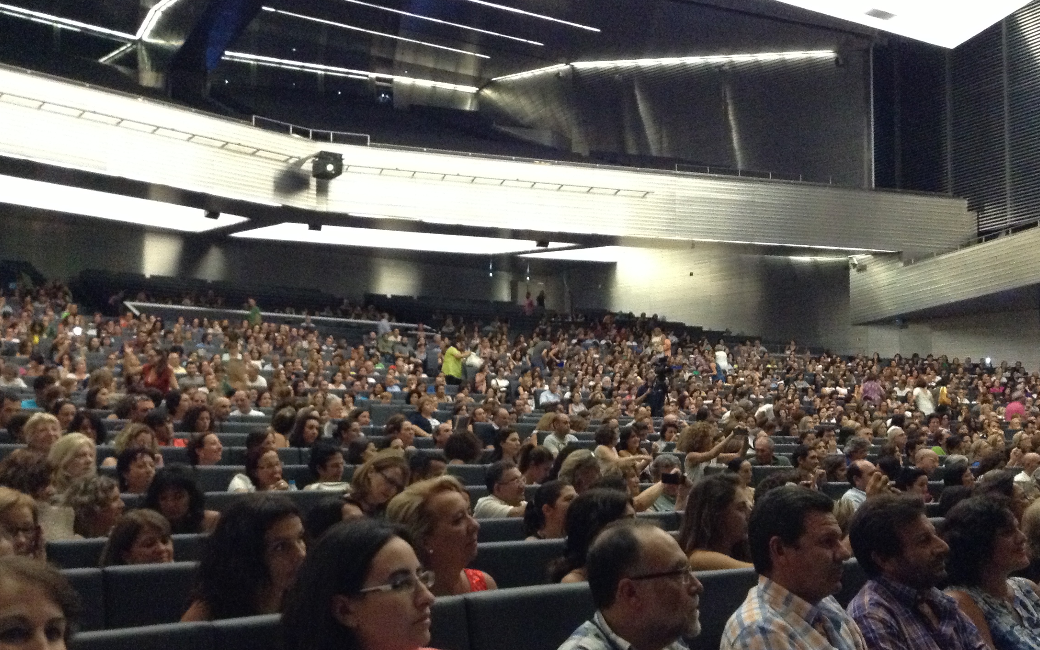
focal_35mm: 40
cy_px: 403
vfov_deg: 31.9
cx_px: 518
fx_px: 1134
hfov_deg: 49.3
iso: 400
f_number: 2.4
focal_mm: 3.3
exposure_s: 1/15
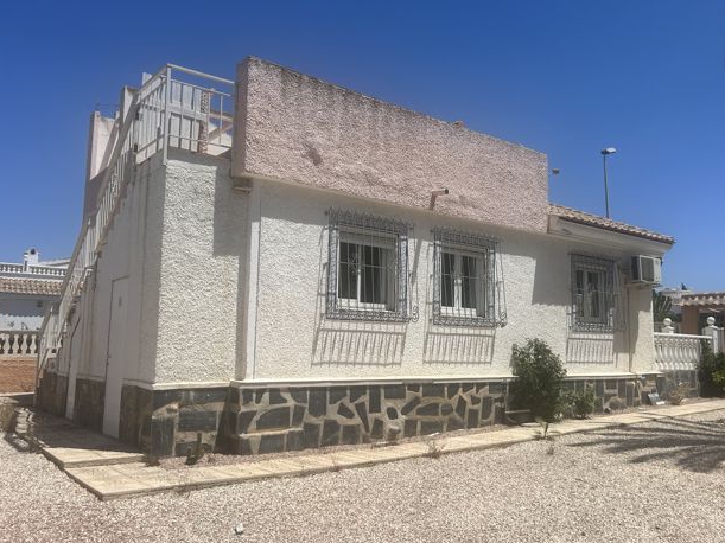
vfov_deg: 46.8
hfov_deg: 59.7
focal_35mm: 30
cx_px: 414
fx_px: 628
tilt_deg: +7.6
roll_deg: -0.1
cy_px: 273
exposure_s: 1/8696
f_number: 1.5
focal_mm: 5.7
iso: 50
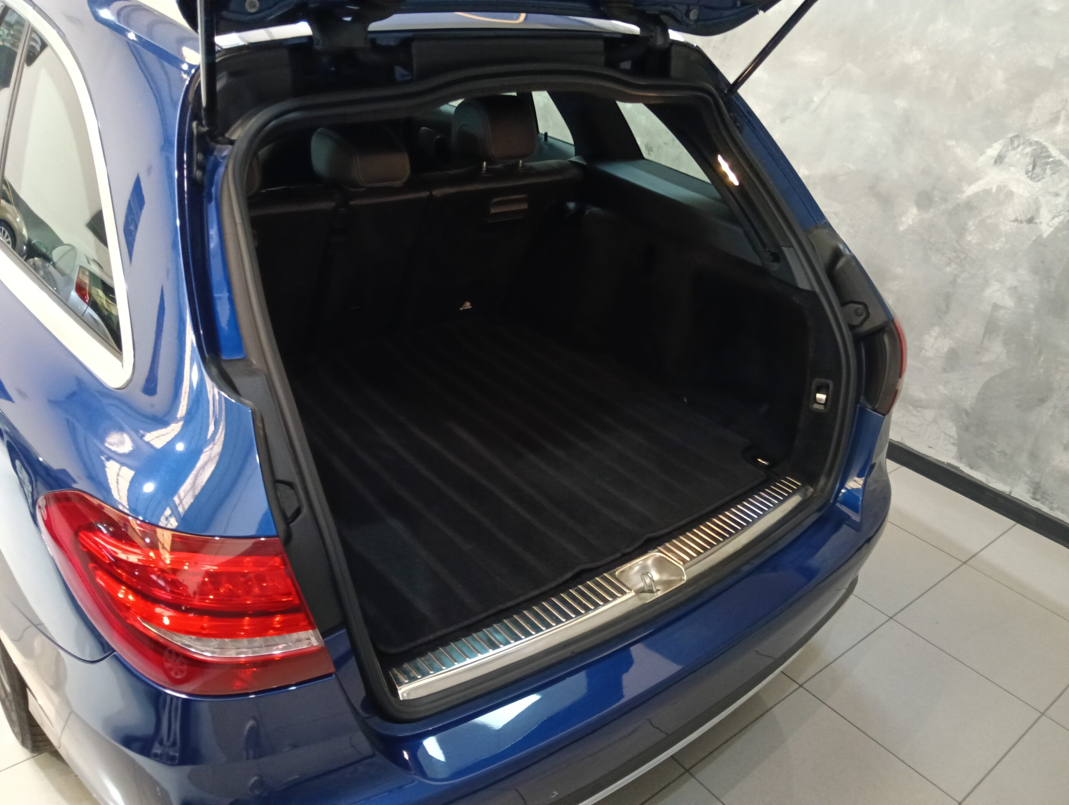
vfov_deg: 51.5
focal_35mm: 27
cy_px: 402
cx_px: 534
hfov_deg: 65.2
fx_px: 835
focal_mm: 3.98
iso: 1250
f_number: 16
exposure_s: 1/25
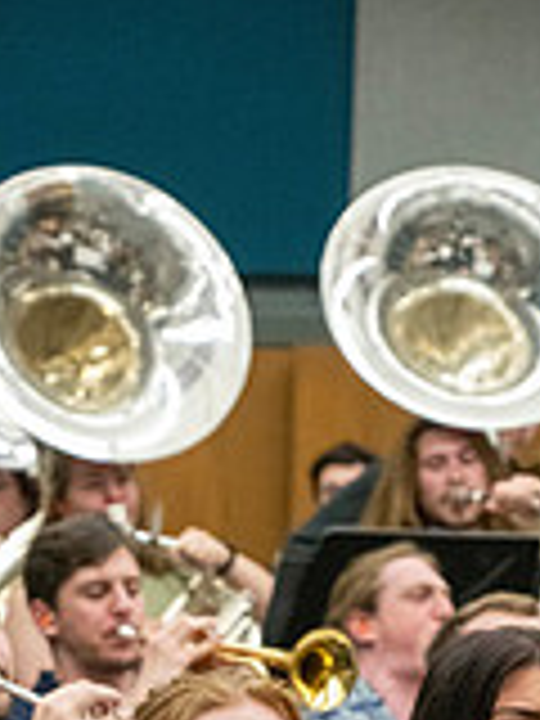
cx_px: 99
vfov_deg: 10.2
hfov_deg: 7.8
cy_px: 999
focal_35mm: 189
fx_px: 3931
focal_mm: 70
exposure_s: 1/500
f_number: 4
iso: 10000
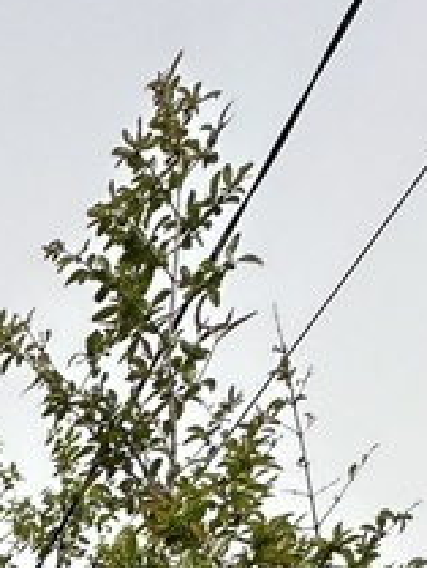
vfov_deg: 17.5
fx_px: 1101
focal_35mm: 67
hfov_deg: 15.4
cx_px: -519
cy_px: 1209
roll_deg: +1.3
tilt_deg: +0.8
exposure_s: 1/1689
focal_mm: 2.22
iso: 50
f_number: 2.2
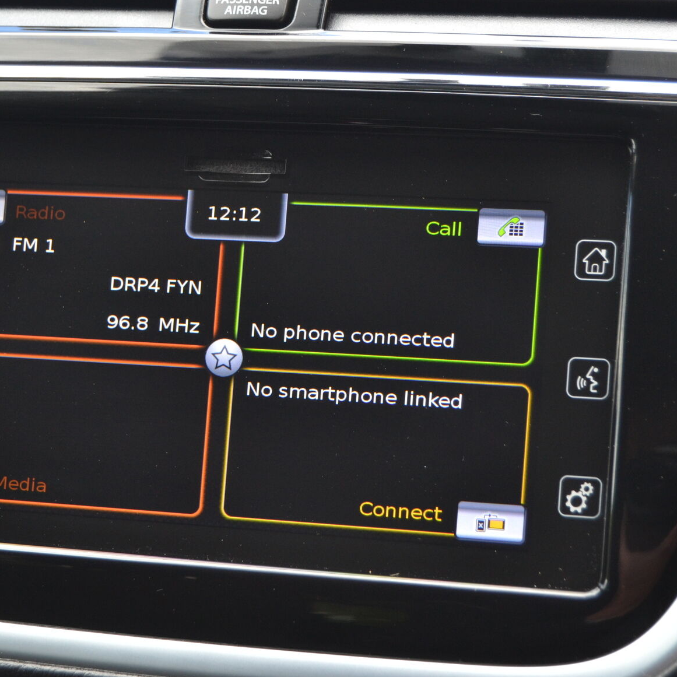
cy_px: 362
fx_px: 2146
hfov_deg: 17.9
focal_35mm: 97
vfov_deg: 17.9
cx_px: 242
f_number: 5.3
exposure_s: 1/60
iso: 500
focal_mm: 46
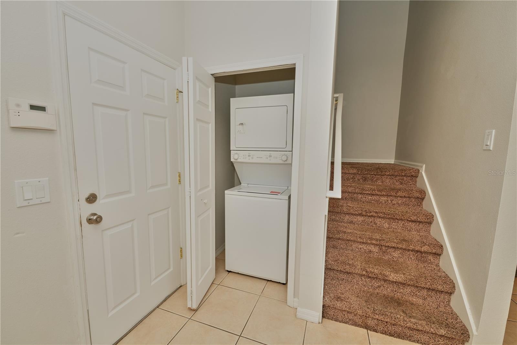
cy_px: 172
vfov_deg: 81.2
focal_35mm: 14
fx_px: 201
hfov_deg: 104.3
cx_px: 258
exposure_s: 1/200
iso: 400
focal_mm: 14
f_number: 4
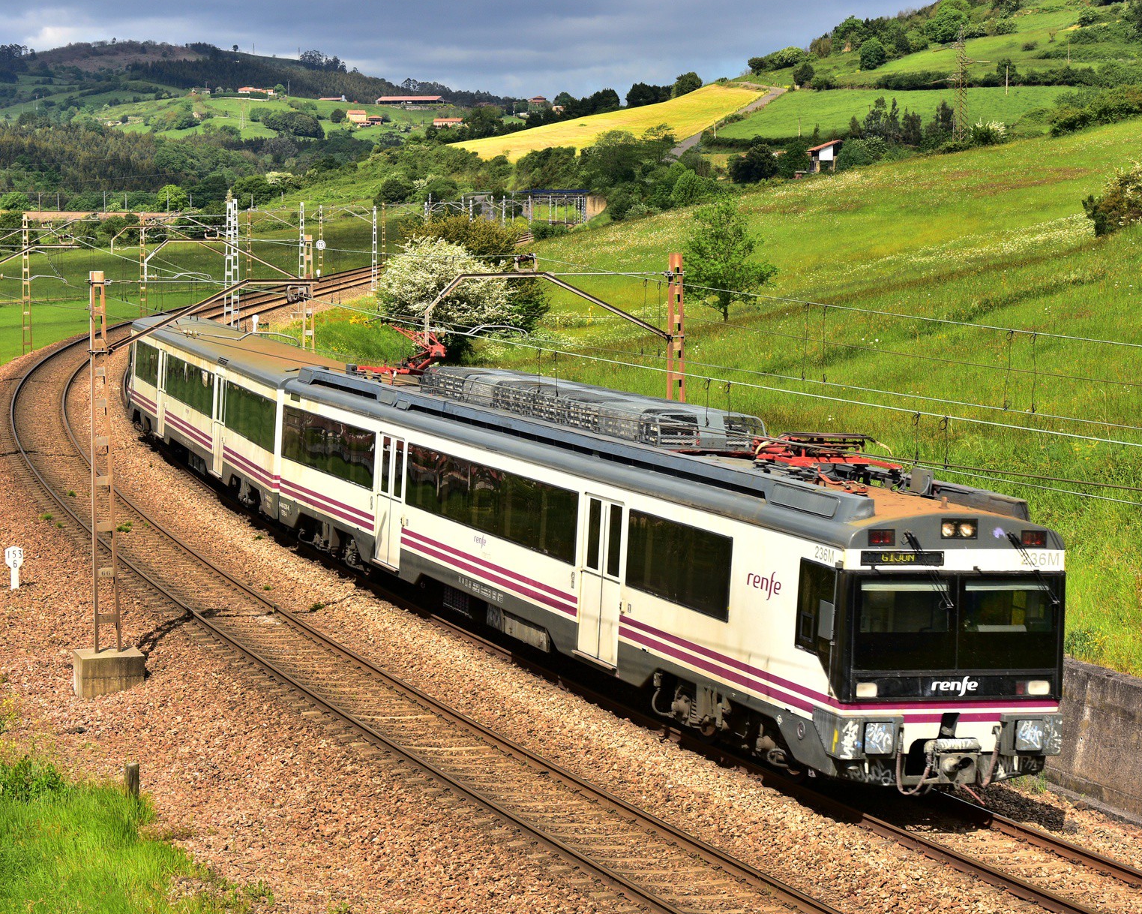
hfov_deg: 26.8
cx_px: 575
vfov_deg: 21.6
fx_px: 2399
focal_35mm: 71
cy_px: 449
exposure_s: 1/800
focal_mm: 40
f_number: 7.1
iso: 100
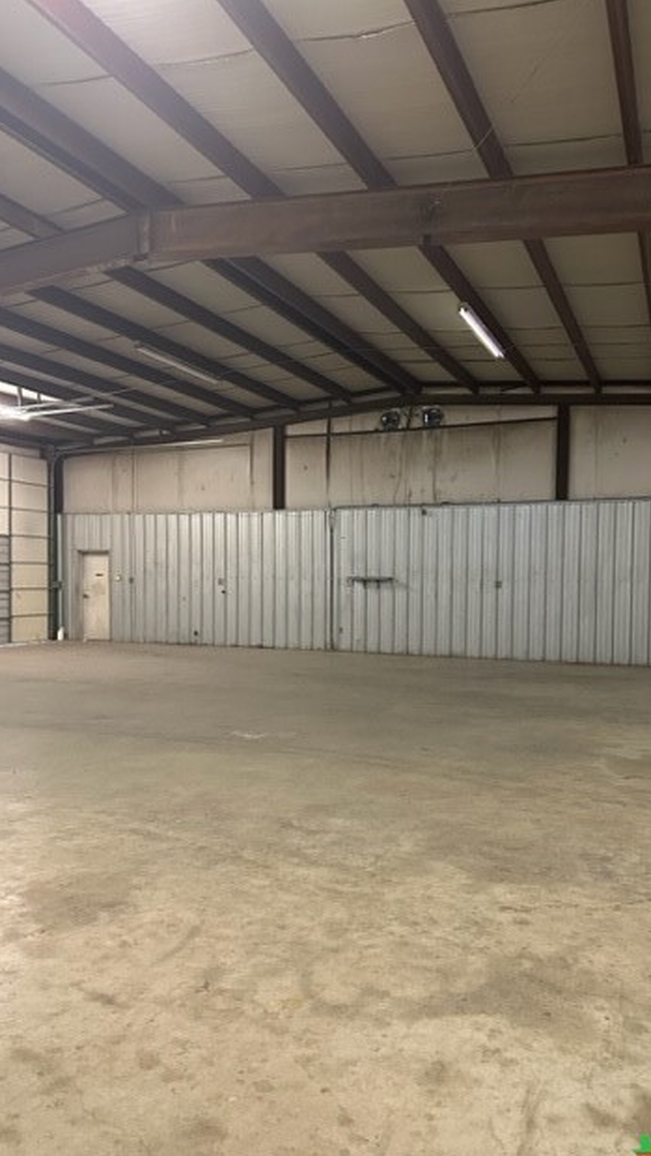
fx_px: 828
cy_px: 595
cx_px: 353
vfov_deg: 69.8
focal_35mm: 27
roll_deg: -0.5
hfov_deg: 42.9
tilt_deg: -2.6
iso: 500
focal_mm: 6.86
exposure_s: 1/60
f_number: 1.78
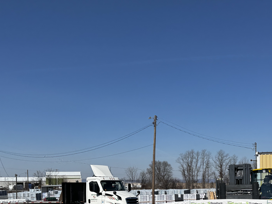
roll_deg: -0.8
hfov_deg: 38.5
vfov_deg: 28.5
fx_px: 385
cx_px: 180
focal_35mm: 49
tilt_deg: +1.4
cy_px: 183
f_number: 1.78
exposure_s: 1/7937
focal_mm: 6.76
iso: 80
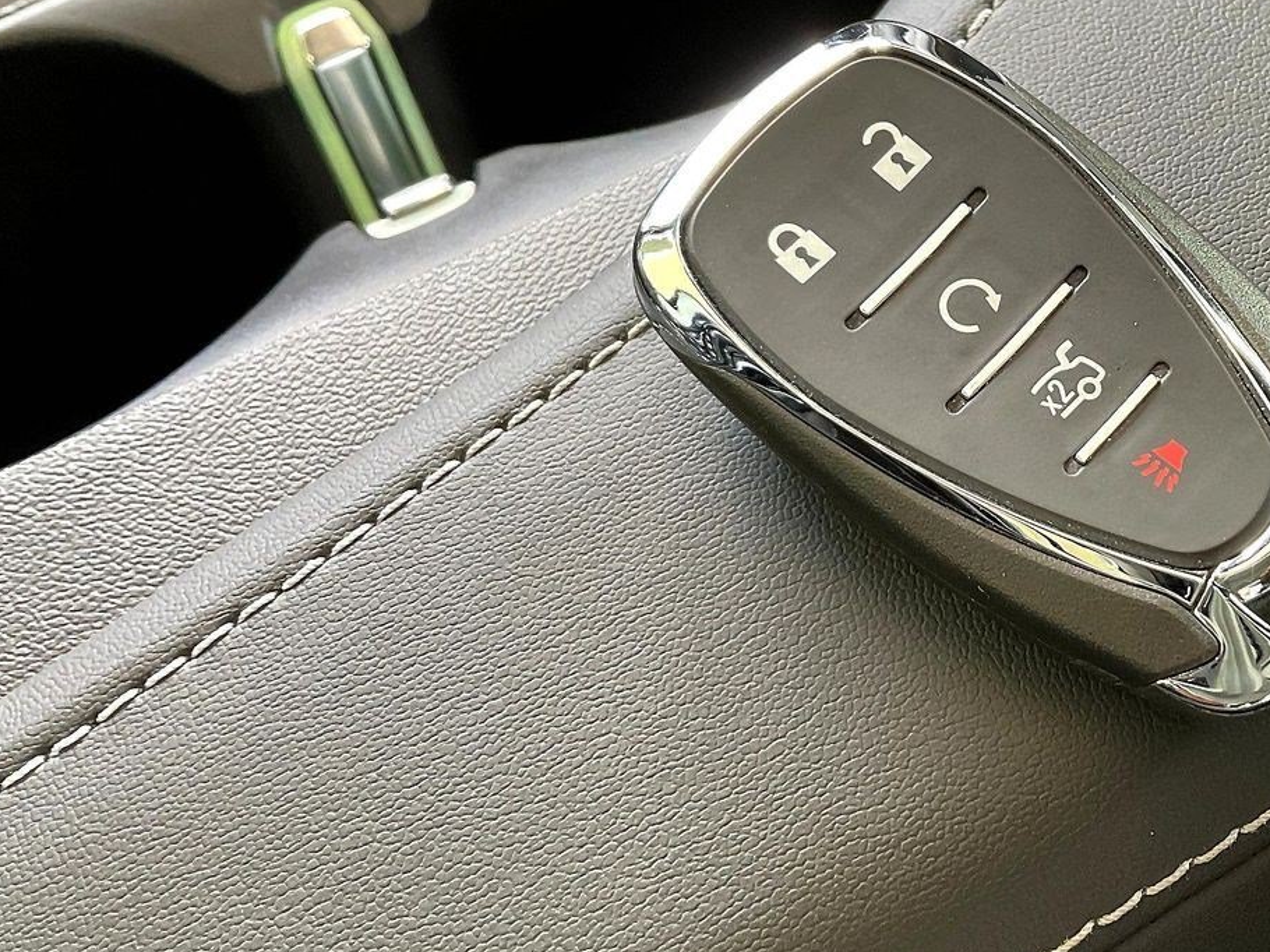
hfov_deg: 36.1
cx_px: 1036
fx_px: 1871
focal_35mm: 51
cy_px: 398
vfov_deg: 28.5
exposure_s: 1/60
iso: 100
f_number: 1.8
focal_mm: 3
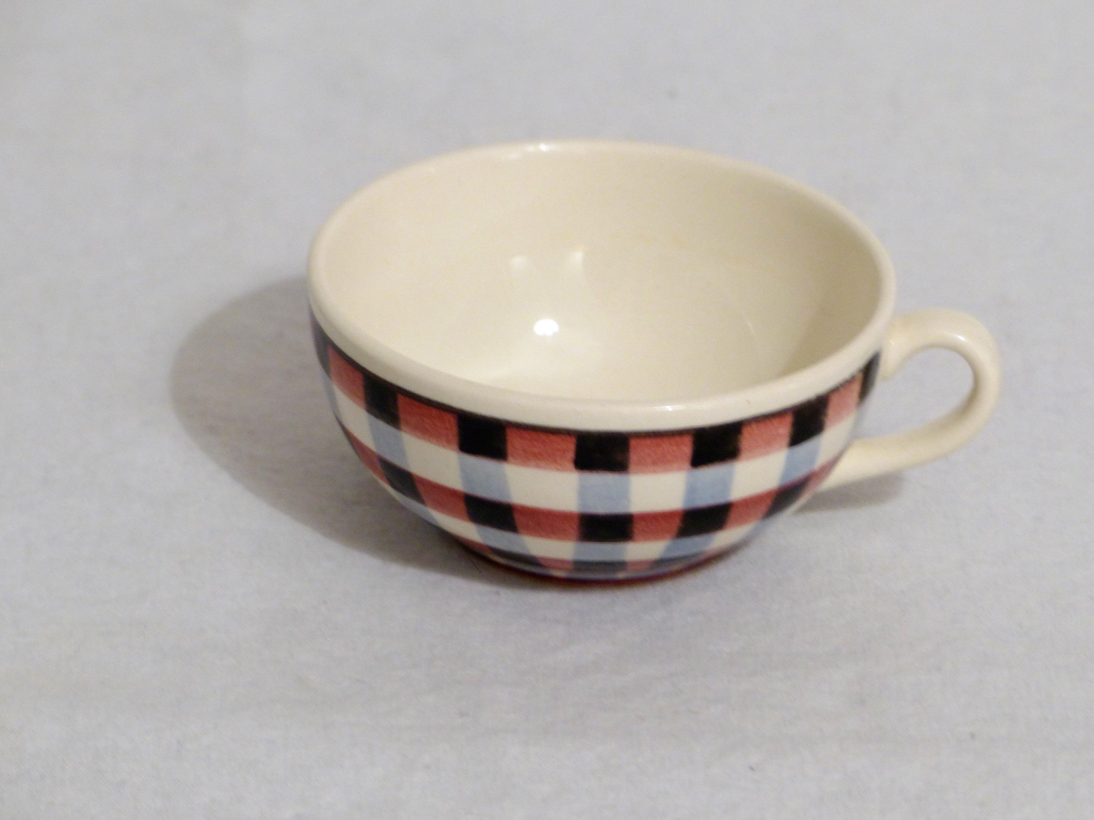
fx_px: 7648
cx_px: 584
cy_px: 401
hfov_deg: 8.2
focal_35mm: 242
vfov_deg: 6.1
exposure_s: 1/8
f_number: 2.8
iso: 160
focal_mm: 40.4
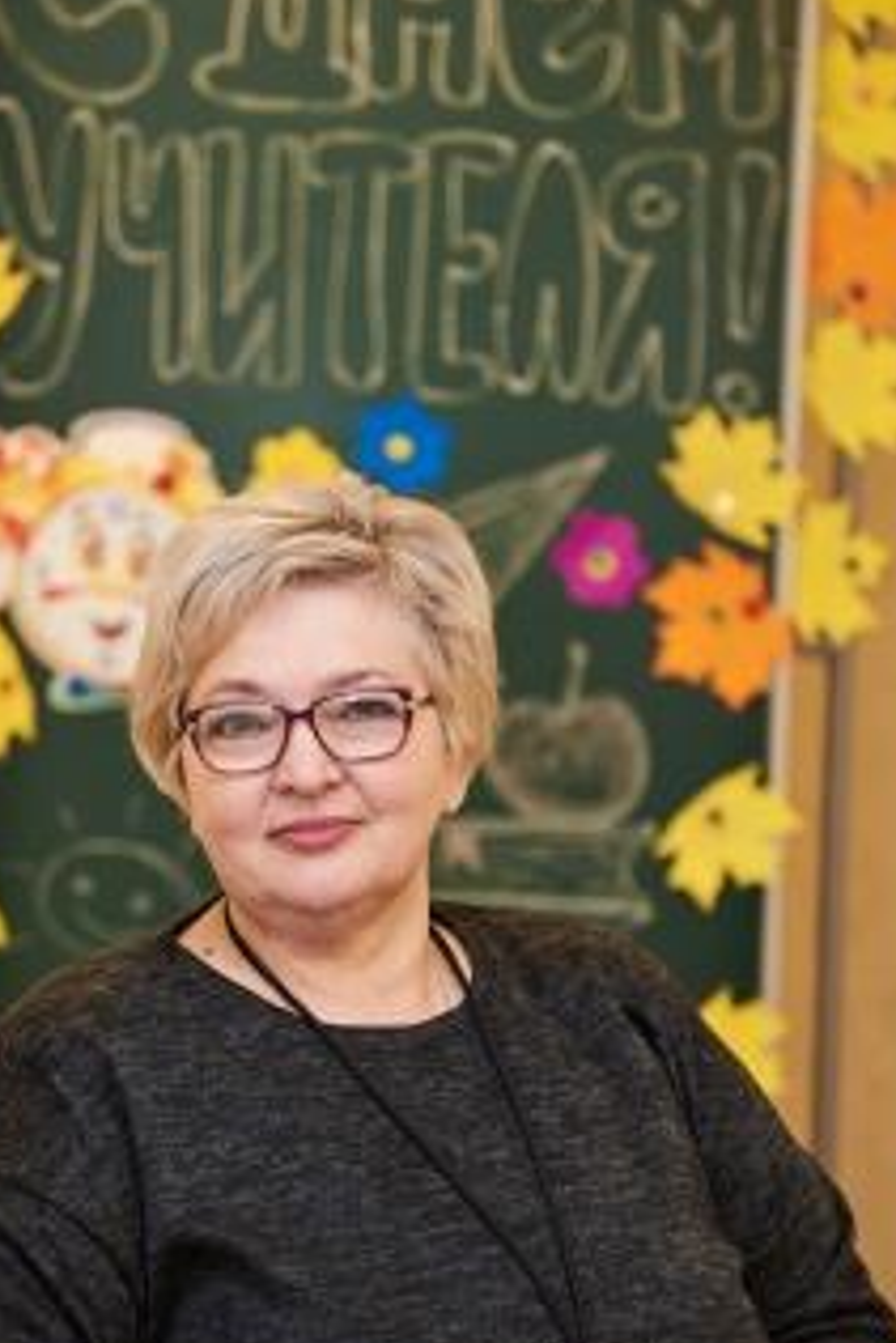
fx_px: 3281
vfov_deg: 23.0
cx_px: 316
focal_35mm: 88
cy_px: 863
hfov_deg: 15.5
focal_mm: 62
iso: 250
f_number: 2.8
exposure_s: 1/200
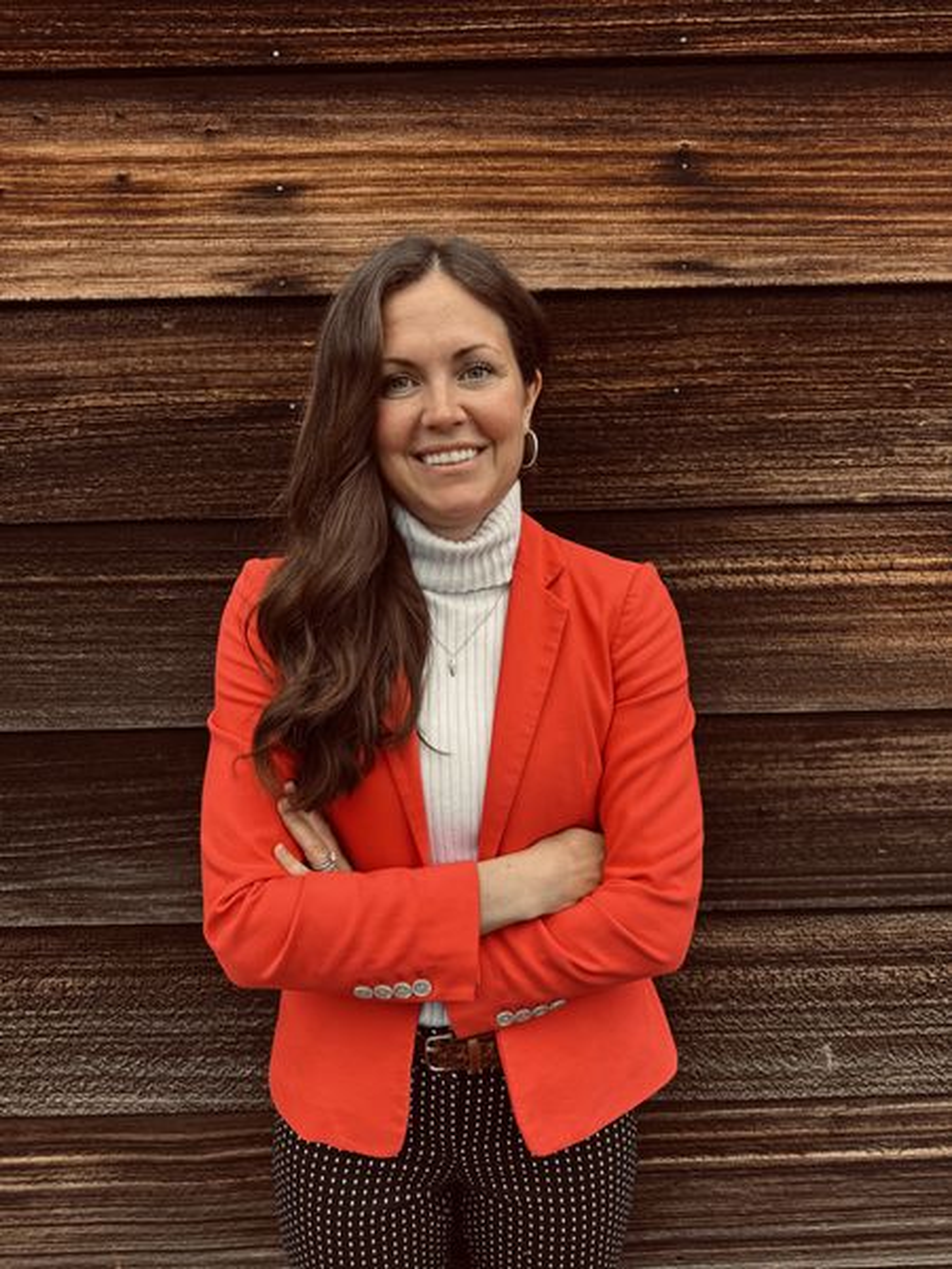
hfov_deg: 56.8
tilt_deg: -7.6
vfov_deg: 71.6
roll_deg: +1.1
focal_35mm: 24
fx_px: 880
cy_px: 634
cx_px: 476
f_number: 1.78
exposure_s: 1/562
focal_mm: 6.76
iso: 80
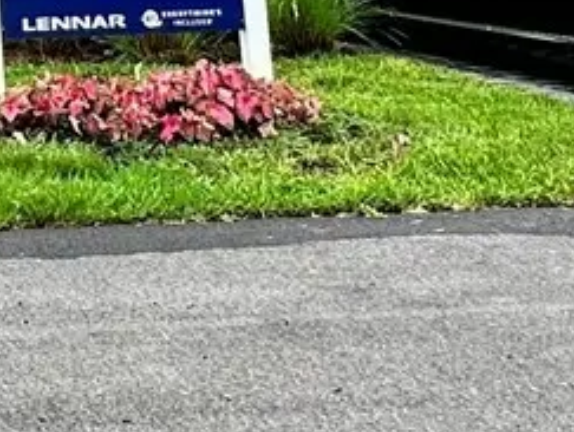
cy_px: -394
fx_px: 1528
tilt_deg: +10.0
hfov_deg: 18.5
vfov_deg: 13.9
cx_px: -324
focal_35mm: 92
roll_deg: +1.8
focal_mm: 2.22
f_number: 2.2
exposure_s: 1/120
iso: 40
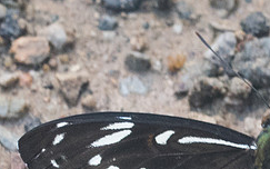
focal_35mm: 1573
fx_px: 11577
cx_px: 318
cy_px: 243
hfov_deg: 1.3
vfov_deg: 0.8
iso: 1000
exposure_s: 1/200
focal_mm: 150
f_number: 7.1
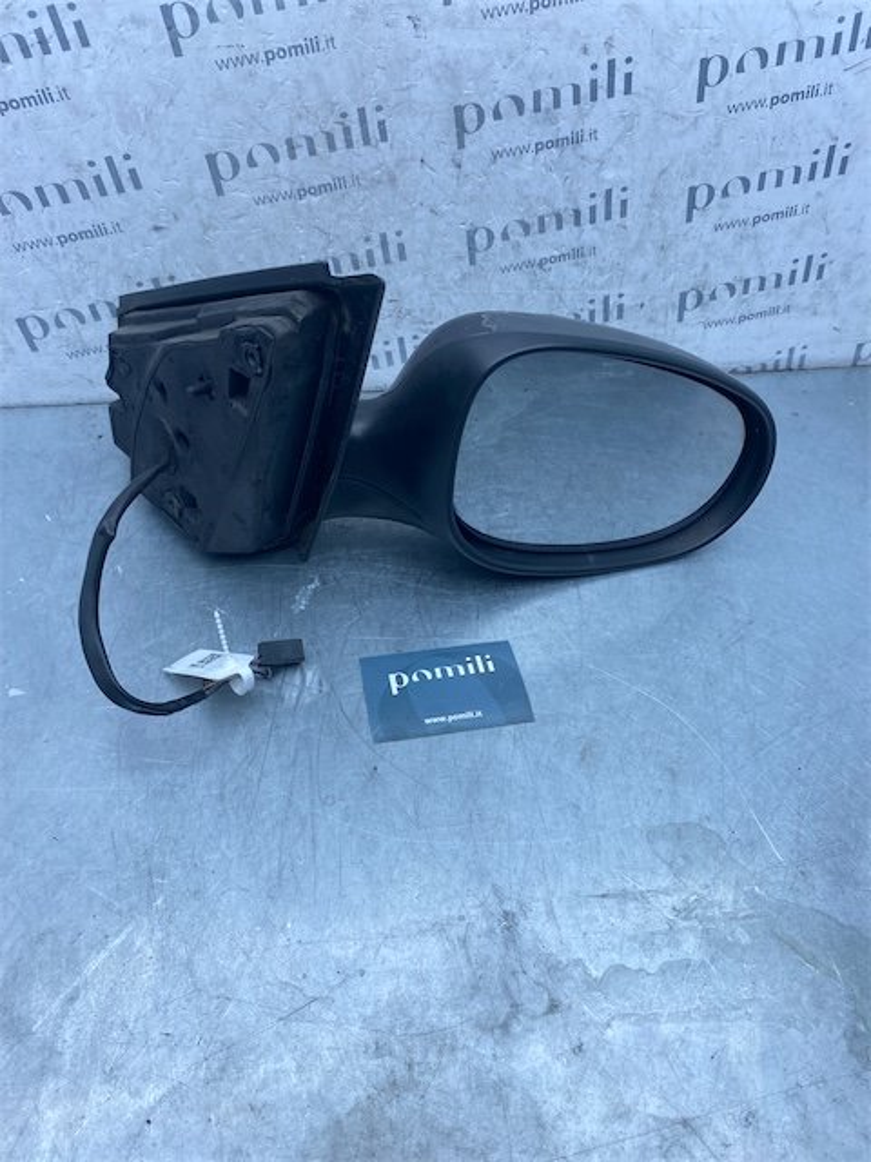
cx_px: 436
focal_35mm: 26
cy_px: 581
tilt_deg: -47.6
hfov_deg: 53.1
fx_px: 872
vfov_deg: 67.3
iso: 32
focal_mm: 4.25
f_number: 1.8
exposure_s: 1/793
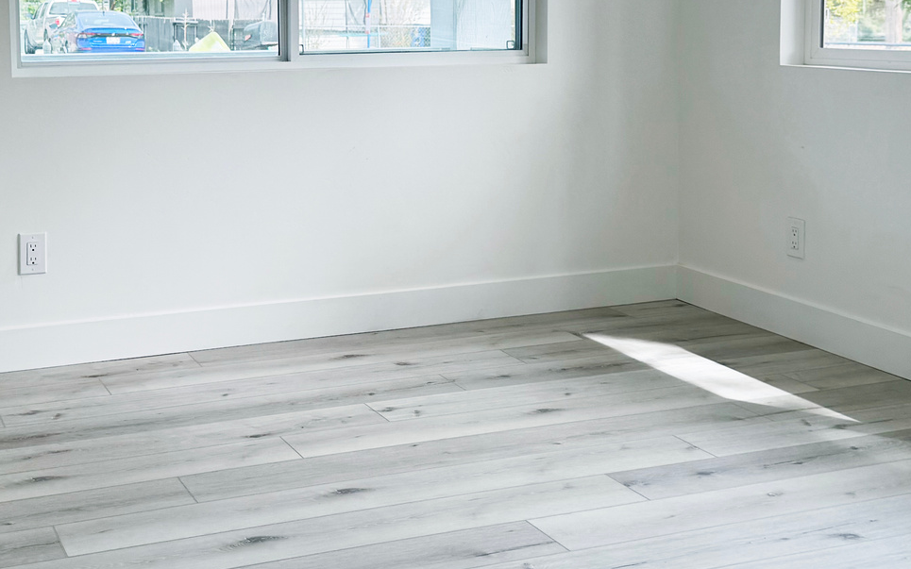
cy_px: 110
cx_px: 355
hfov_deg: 37.4
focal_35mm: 54
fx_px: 1341
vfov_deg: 23.6
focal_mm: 6.76
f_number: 1.78
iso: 80
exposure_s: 1/615
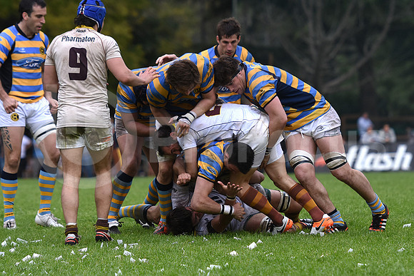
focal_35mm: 240
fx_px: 2761
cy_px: 138
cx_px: 207
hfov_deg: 8.6
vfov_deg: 5.7
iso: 640
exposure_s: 1/1250
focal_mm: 160
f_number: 3.5
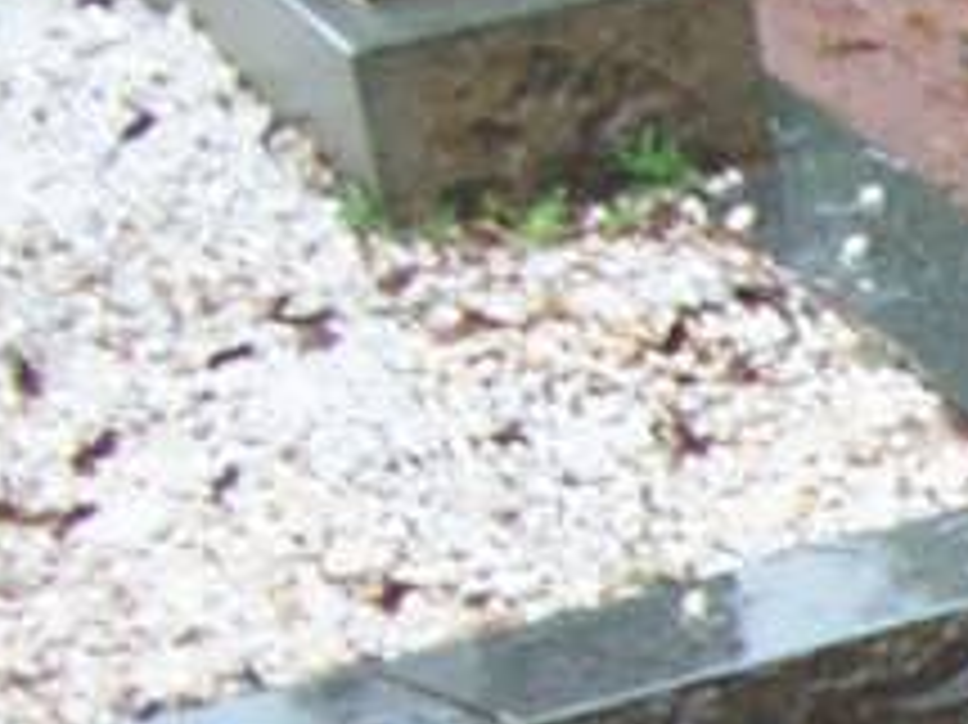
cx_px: 2148
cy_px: 1025
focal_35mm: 212
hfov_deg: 8.7
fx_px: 5925
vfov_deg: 6.9
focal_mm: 6.3
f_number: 2.8
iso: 100
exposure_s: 1/60
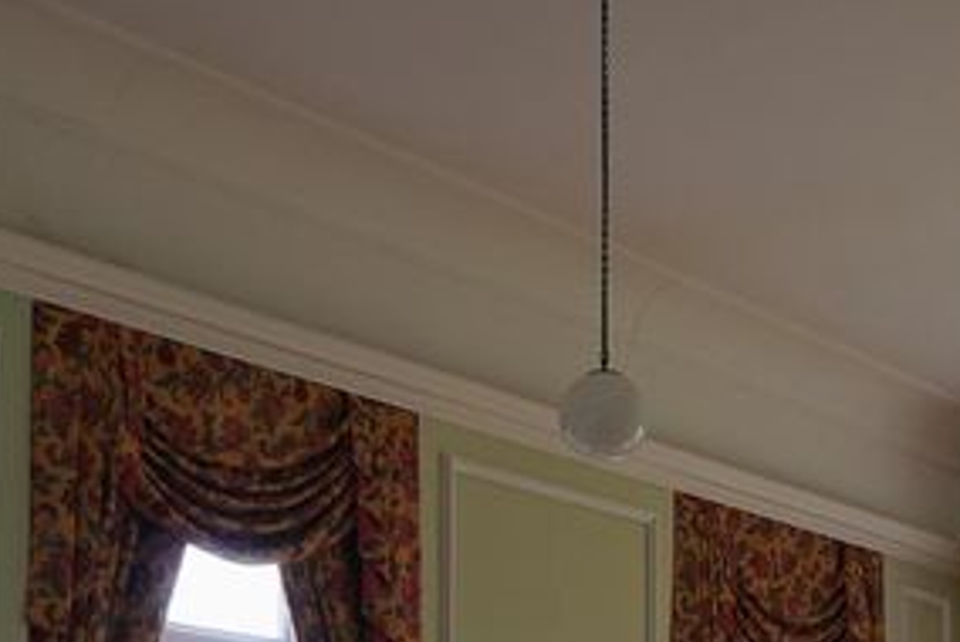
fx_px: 1922
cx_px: 737
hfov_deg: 27.6
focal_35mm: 72
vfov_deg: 17.1
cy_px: 975
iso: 100
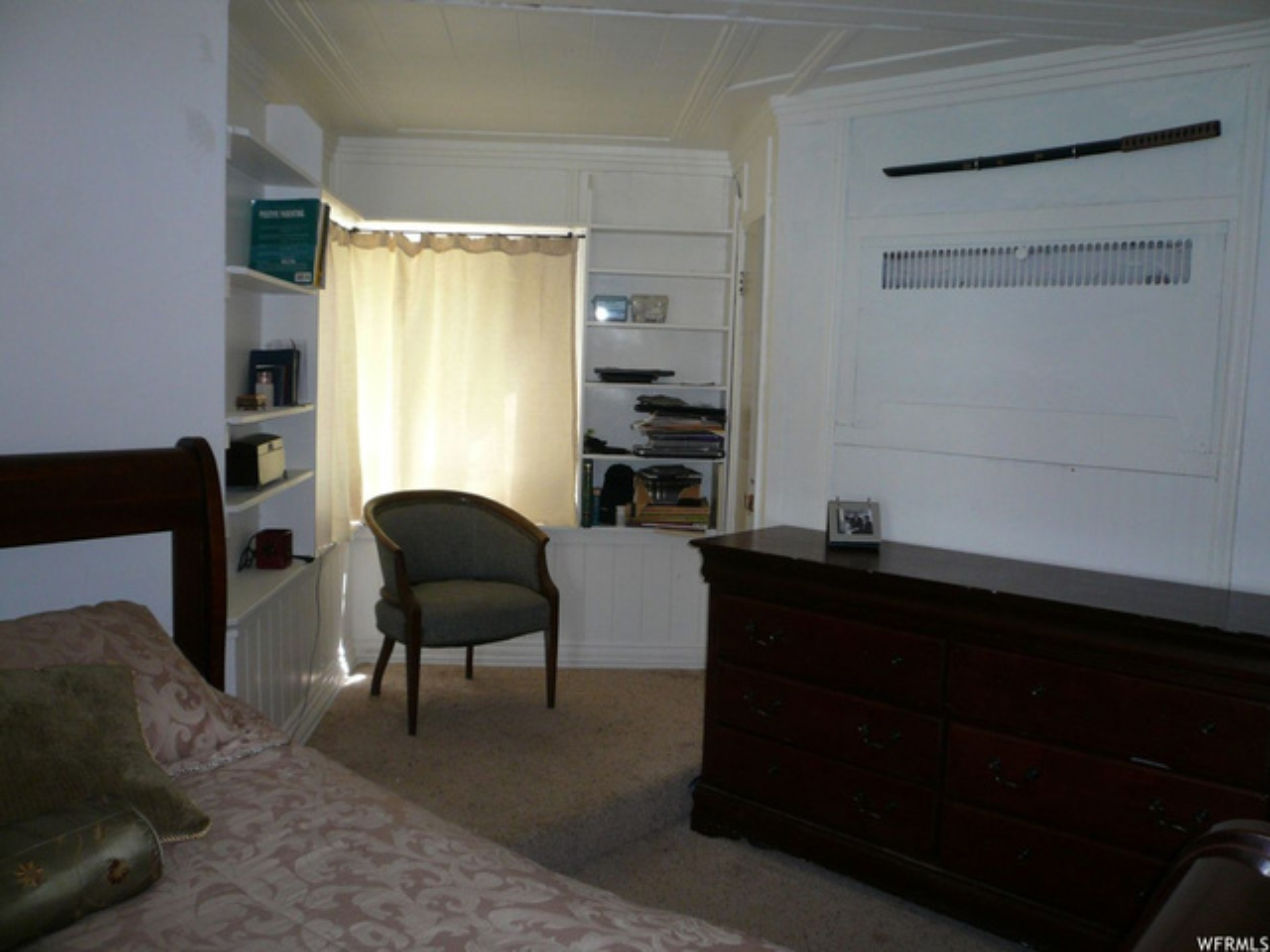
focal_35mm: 28
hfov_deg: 63.4
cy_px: 476
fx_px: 1027
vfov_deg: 49.7
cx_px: 635
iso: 100
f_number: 2.8
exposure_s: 1/60
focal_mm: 4.6
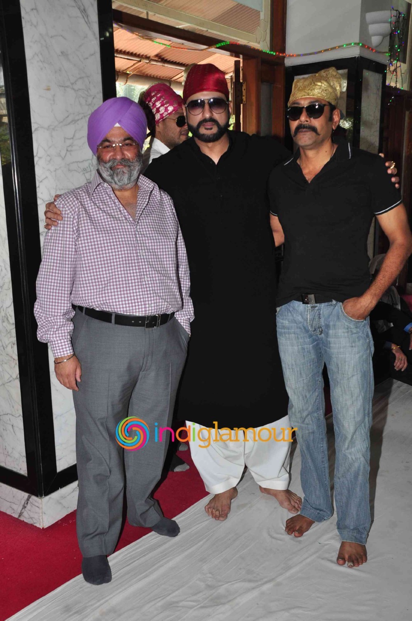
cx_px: 206
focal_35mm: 36
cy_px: 310
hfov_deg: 36.8
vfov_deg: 53.2
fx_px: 620
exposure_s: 1/160
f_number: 7.1
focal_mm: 24
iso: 400
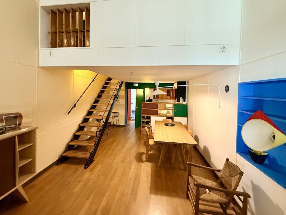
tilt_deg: -0.7
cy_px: 95
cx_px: 137
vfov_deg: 77.8
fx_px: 132
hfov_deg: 94.4
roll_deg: -1.3
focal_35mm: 16
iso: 640
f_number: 2.2
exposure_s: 1/50
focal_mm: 2.22
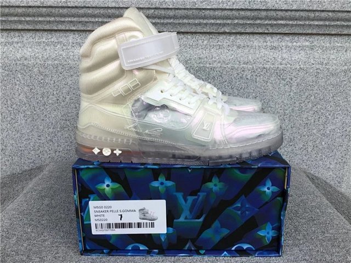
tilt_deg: -16.1
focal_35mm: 31
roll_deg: -0.2
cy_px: 132
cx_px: 176
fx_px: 314
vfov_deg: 45.4
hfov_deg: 58.4
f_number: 2.4
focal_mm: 3.3
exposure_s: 1/791
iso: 25
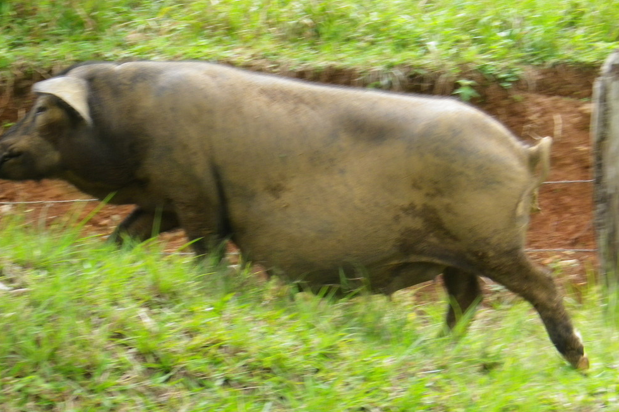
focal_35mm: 228
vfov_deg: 6.0
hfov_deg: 9.0
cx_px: 241
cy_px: 179
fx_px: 3919
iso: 200
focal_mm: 31.6
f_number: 5.7
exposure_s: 1/125
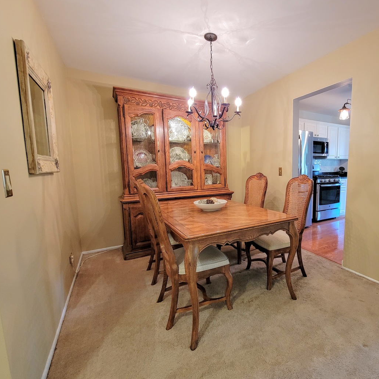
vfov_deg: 87.4
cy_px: 194
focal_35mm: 16
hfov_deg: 84.9
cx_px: 247
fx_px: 198
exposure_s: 1/40
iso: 320
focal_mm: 2.2
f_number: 2.2
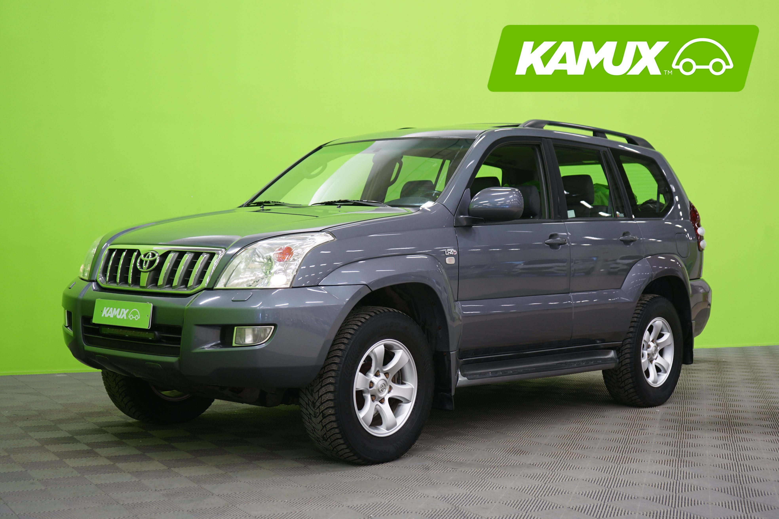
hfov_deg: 40.3
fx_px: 1060
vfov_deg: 27.5
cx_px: 390
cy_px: 260
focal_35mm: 49
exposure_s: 1/6
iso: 400
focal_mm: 49
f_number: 4.5
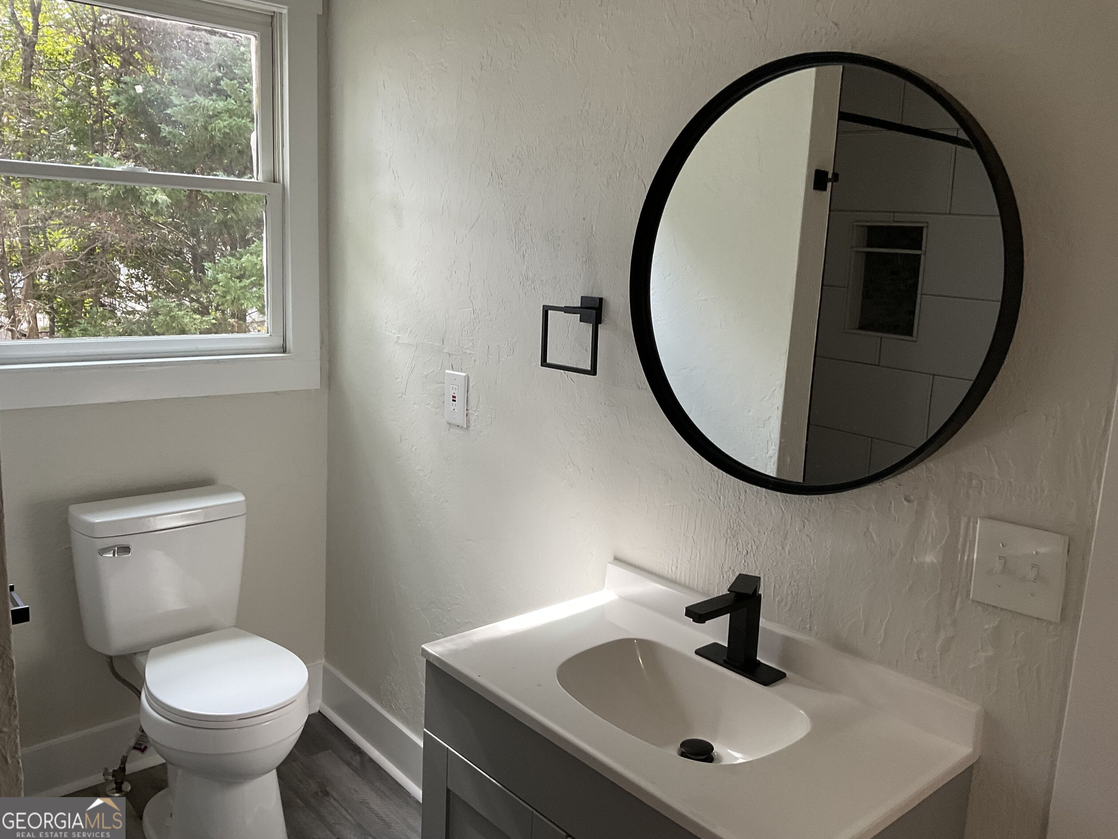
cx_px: 559
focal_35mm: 29
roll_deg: -2.7
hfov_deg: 61.7
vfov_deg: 48.2
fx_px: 937
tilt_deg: -11.3
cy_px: 420
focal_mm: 3
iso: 64
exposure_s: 1/122
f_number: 1.8
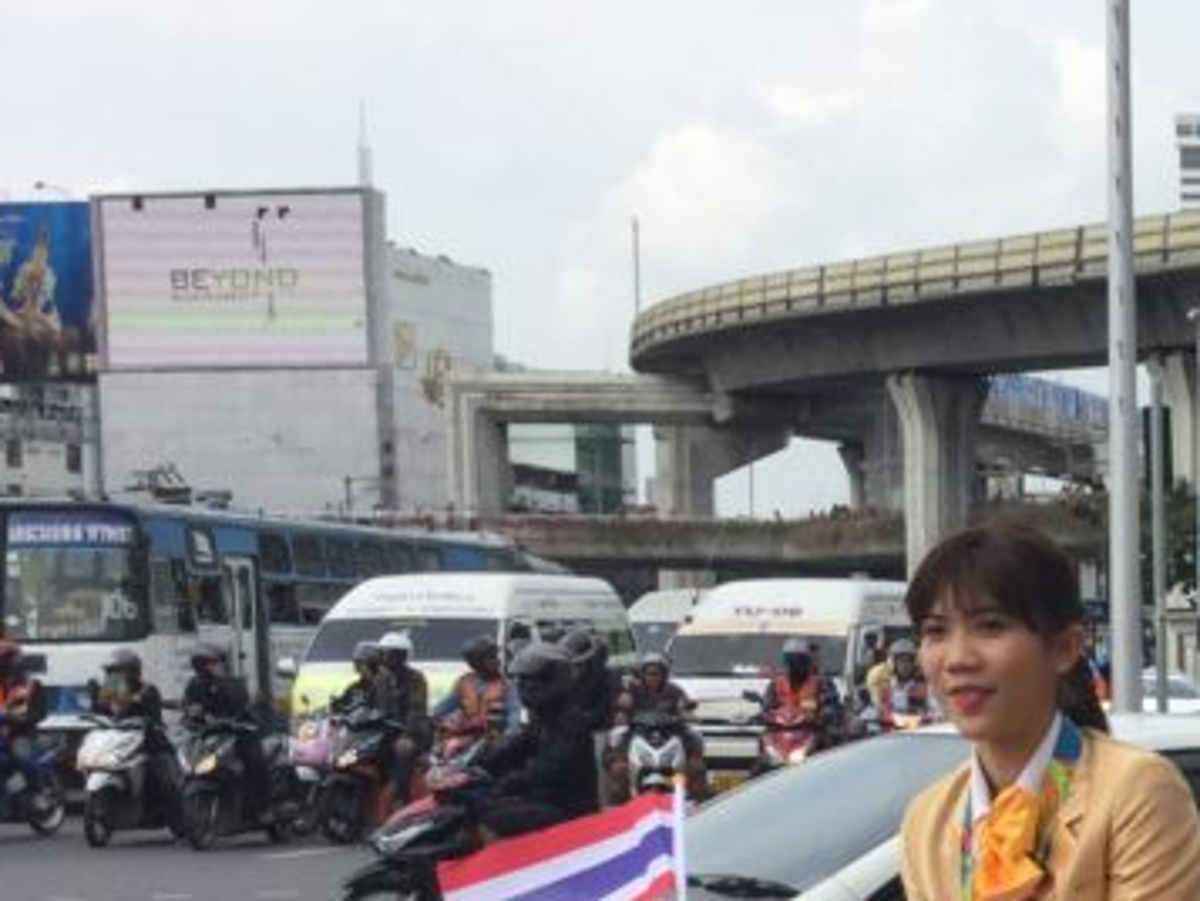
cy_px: 1066
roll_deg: -1.2
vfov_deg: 16.0
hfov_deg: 19.8
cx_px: 1671
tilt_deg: -7.3
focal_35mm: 89
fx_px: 3086
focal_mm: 3.3
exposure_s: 1/791
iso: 25
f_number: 2.4
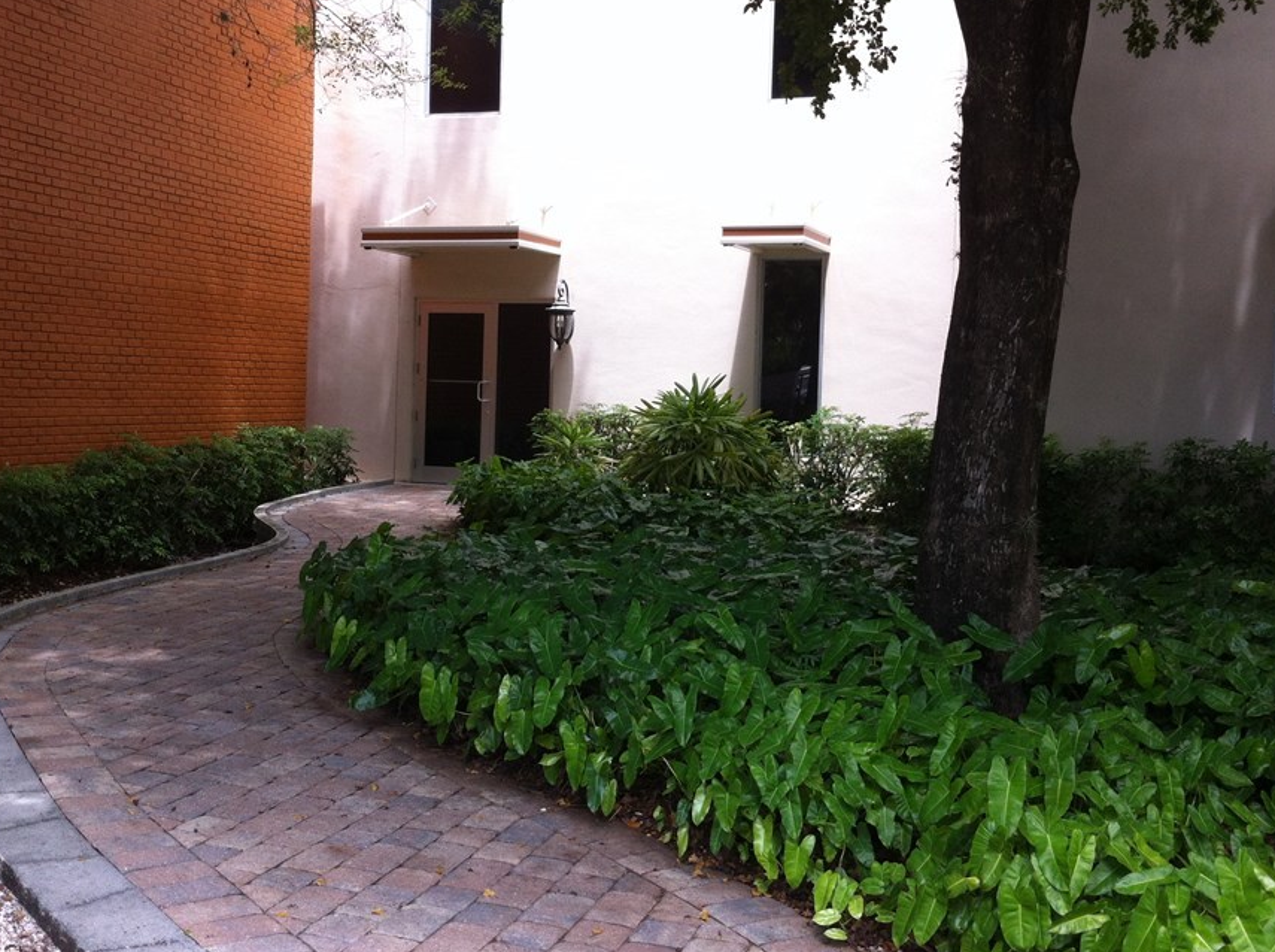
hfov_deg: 44.9
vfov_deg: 34.2
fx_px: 1544
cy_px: 407
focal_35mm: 42
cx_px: 605
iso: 80
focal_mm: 3.85
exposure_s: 1/163
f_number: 2.8
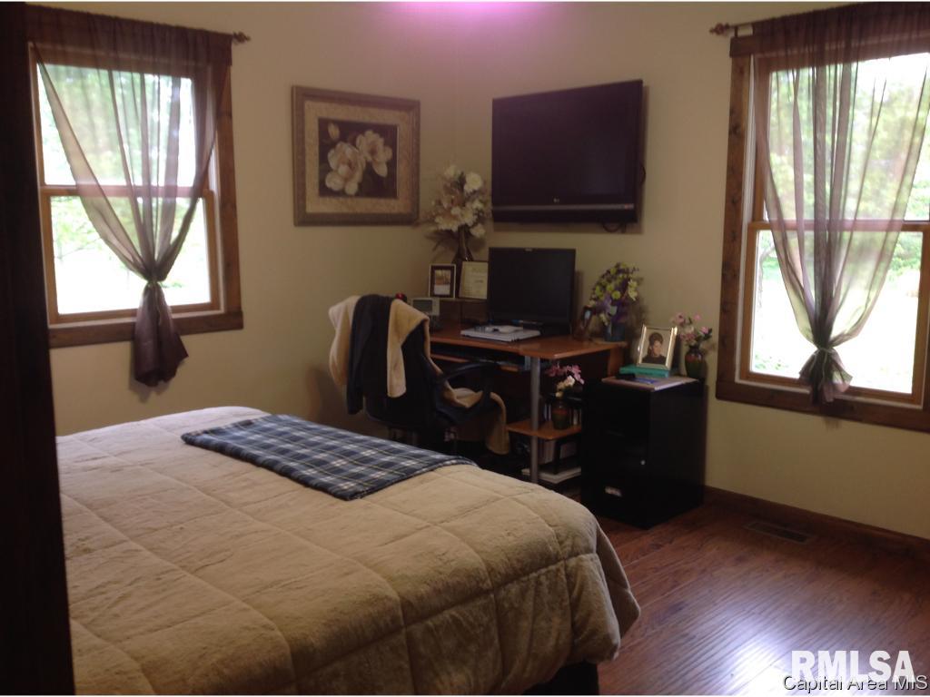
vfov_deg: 40.7
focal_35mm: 35
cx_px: 465
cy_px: 348
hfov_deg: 52.6
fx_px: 940
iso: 64
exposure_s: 1/15
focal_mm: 4.28
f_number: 2.4
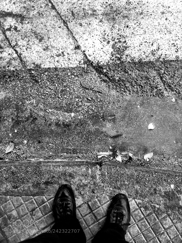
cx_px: 91
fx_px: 246
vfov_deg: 52.7
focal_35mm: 35
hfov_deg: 40.6
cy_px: 122
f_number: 2.8
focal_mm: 3.85
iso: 80
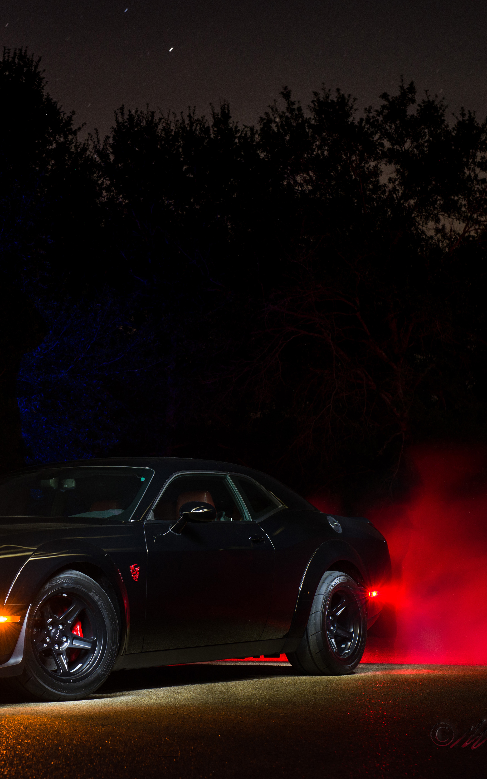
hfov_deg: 16.8
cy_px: 388
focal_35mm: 77
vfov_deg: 26.8
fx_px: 1635
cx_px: 74
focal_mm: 50
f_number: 4.5
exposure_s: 30
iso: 250
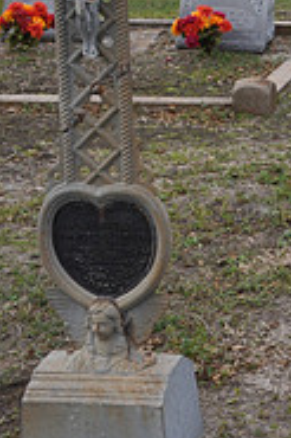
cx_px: 606
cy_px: 30
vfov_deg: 21.2
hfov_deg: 12.5
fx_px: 1142
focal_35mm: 94
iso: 200
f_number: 9
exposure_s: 1/80
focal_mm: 20
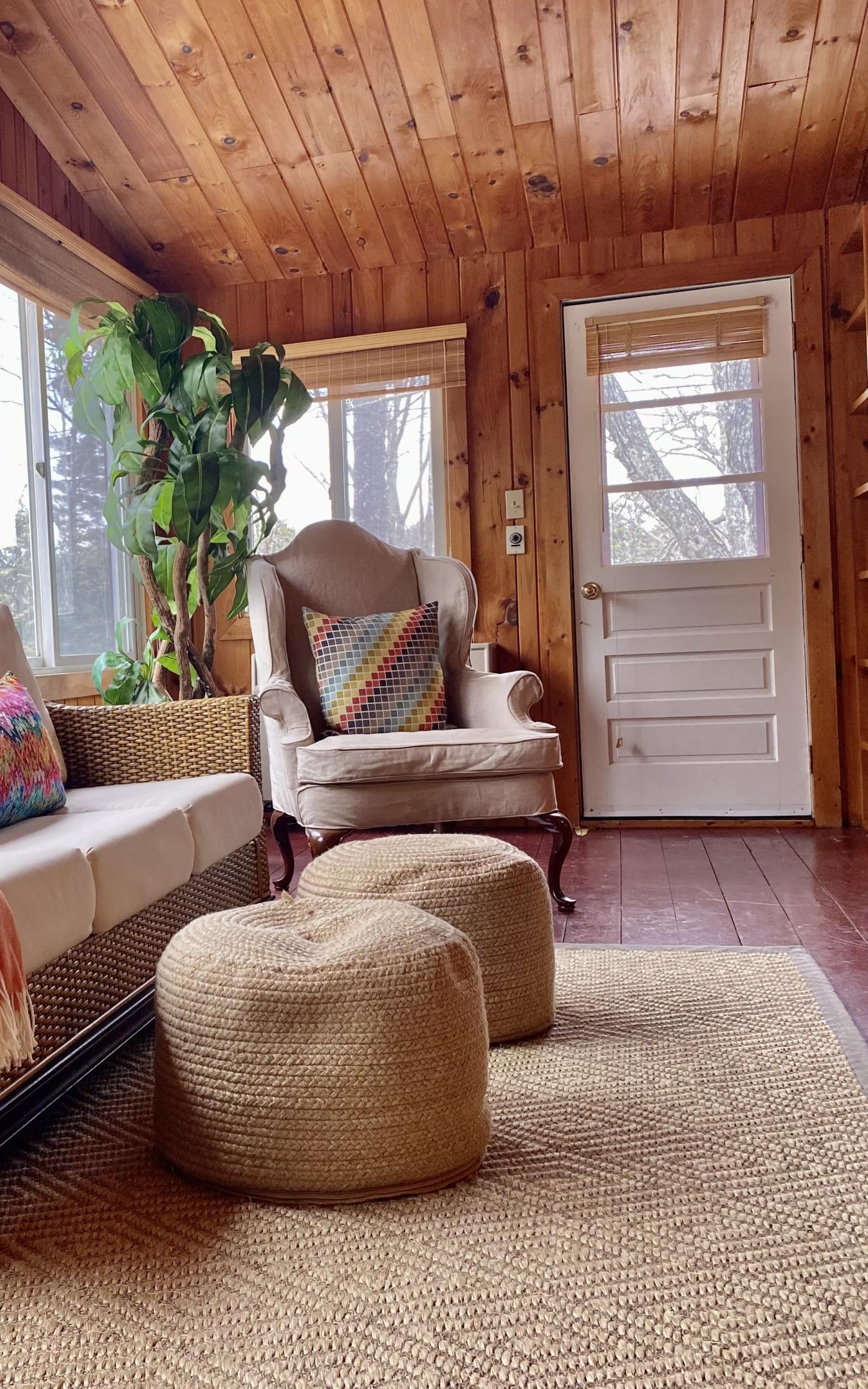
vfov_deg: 52.7
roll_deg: +2.9
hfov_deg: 32.8
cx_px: 93
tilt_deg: -2.3
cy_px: 697
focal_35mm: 37
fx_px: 1400
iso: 100
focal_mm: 4.25
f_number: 1.8
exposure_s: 1/120
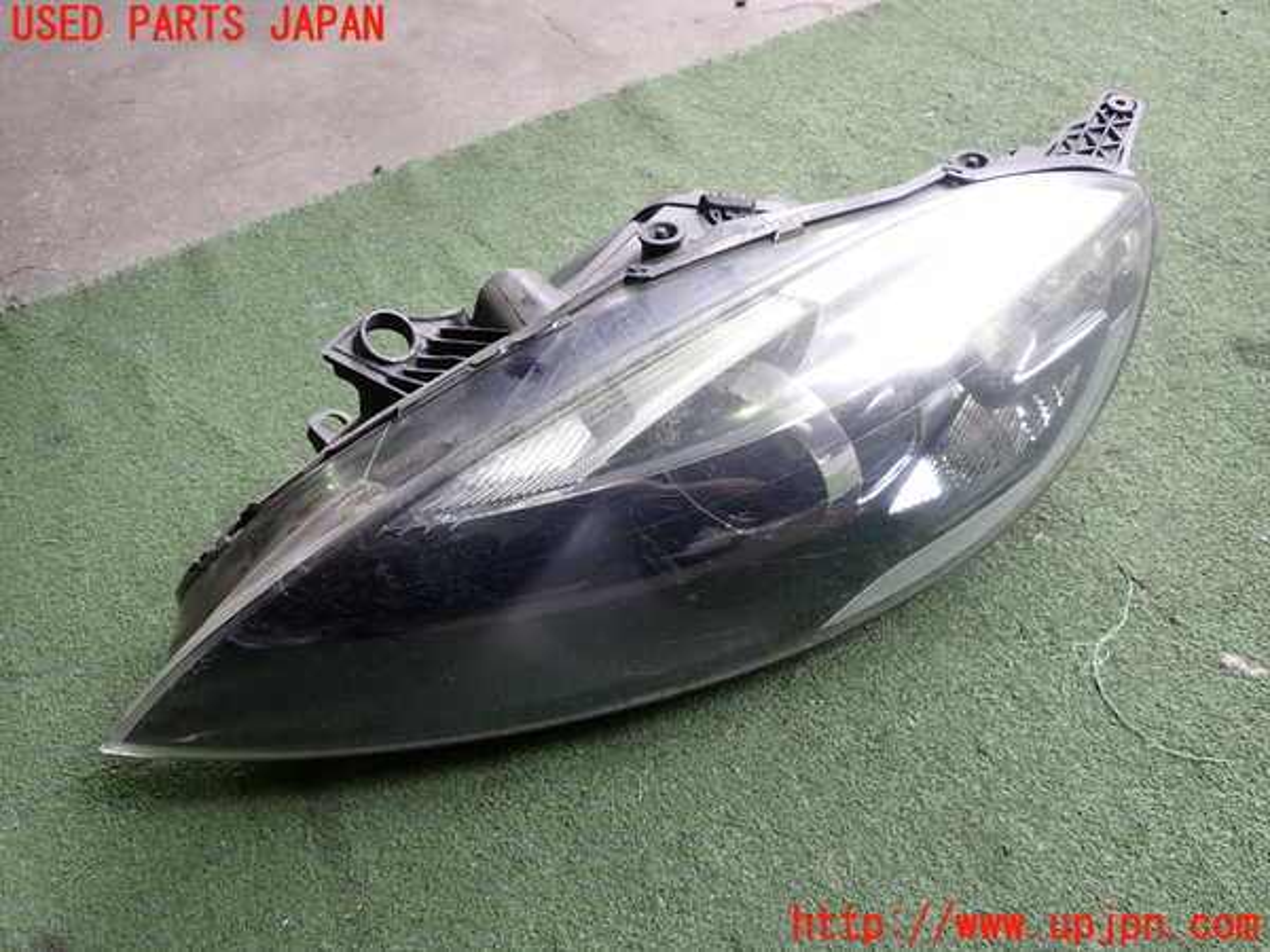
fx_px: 1101
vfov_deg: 46.8
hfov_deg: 60.0
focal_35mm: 30
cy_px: 476
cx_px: 635
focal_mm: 5.4
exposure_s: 1/80
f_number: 2.3
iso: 200
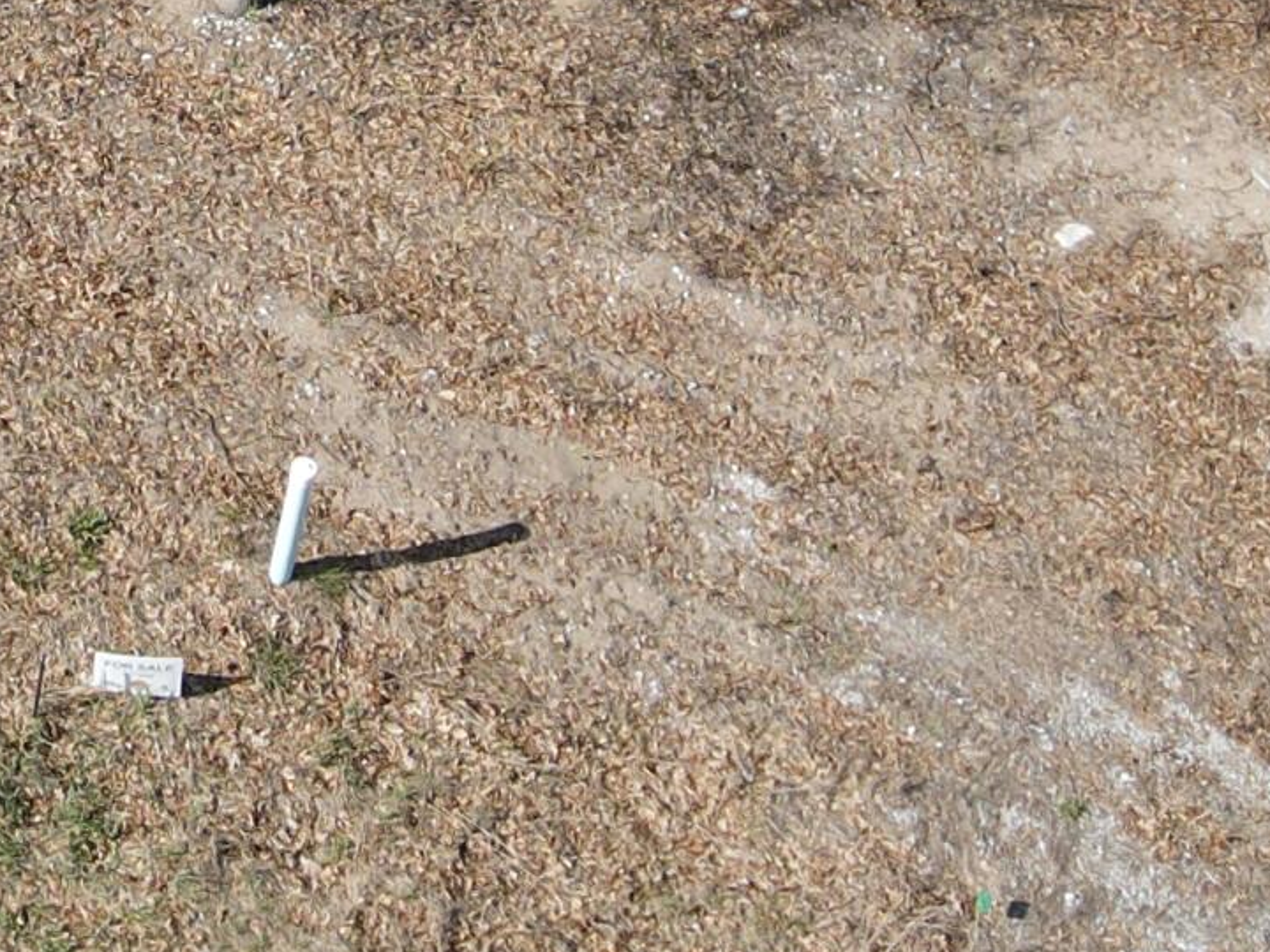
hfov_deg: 18.3
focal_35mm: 100
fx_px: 3669
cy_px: -432
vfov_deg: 14.0
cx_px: -362
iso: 100
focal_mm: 4.5
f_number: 2.8
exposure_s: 1/500
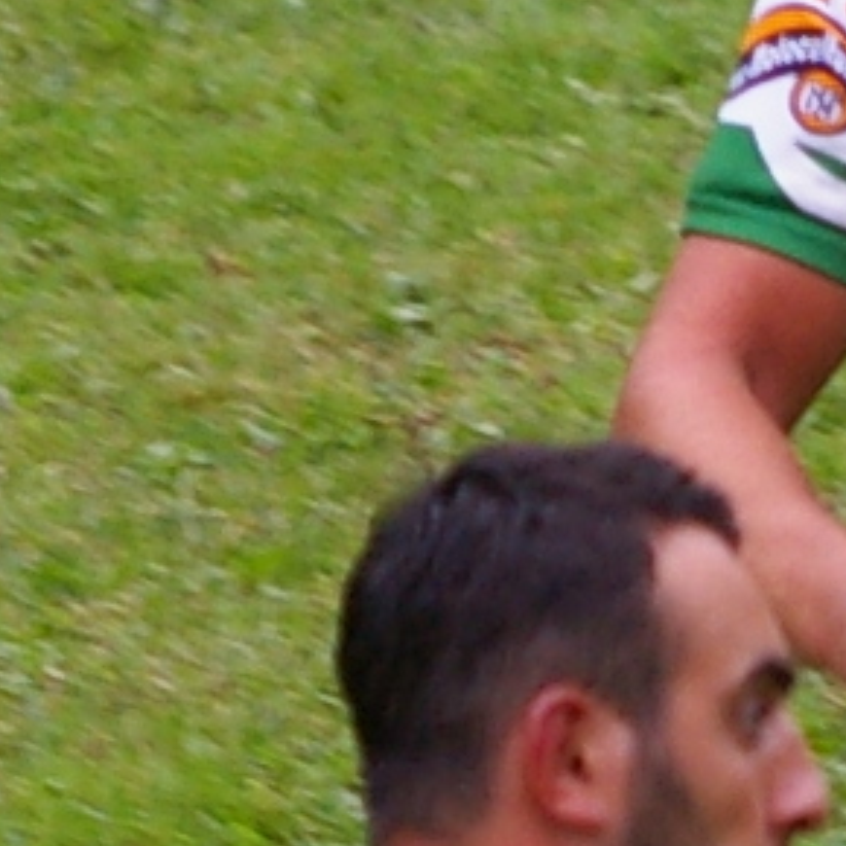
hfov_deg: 0.7
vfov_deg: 0.7
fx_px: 69430
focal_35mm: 2511
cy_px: 534
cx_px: 890
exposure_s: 1/500
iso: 400
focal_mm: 190
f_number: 6.7
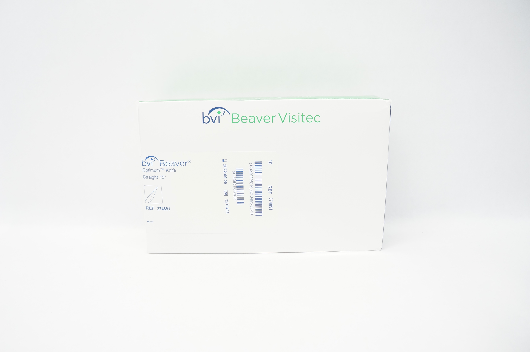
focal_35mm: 27
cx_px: 265
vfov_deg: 47.8
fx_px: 397
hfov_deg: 67.4
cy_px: 176
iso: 800
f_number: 5.6
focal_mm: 18
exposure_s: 1/80
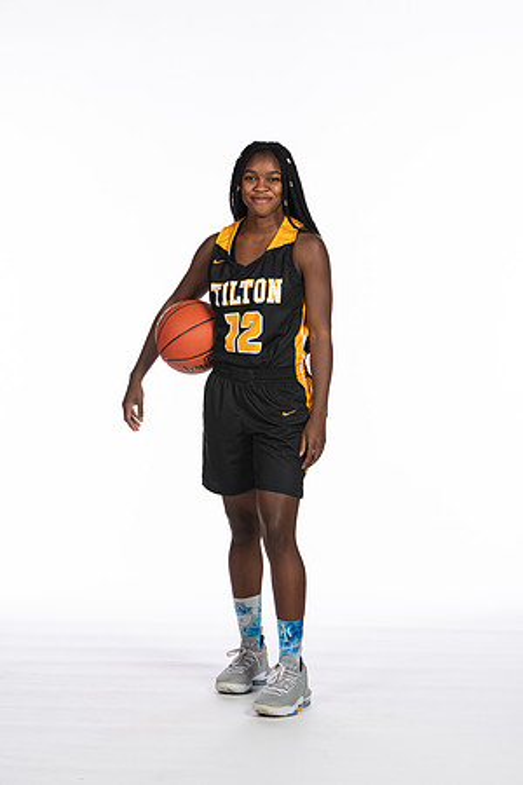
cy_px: 392
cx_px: 262
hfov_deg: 11.7
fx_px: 2549
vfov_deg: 17.5
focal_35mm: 117
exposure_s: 1/100
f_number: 5.6
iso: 100
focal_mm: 78
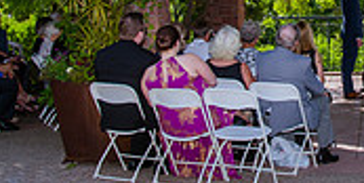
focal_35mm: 89
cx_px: 336
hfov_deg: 23.8
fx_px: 838
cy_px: -6
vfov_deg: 12.3
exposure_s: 1/200
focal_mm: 24
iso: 200
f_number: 8
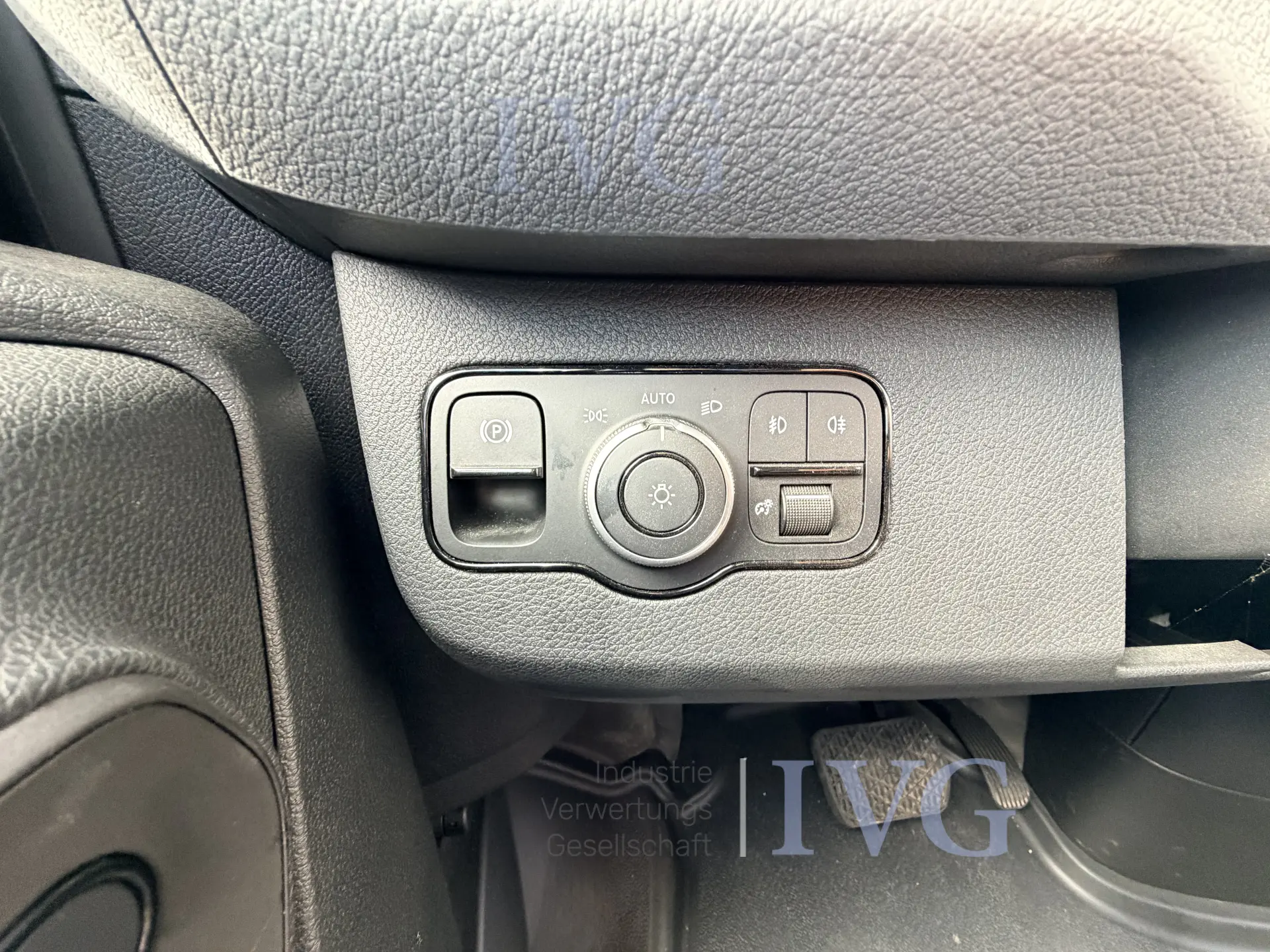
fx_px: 514
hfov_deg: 102.1
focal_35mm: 14
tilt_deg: -23.8
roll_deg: +0.2
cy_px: 476
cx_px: 635
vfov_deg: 85.7
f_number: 2.2
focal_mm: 2.22
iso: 320
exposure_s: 1/60
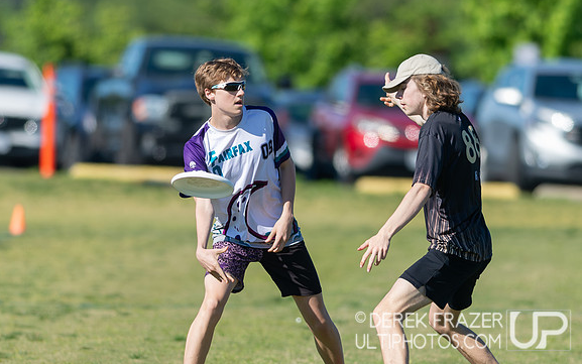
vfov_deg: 2.1
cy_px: 182
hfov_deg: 3.3
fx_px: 10059
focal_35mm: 634
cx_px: 310
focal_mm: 300
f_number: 2.8
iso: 140
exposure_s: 1/4000
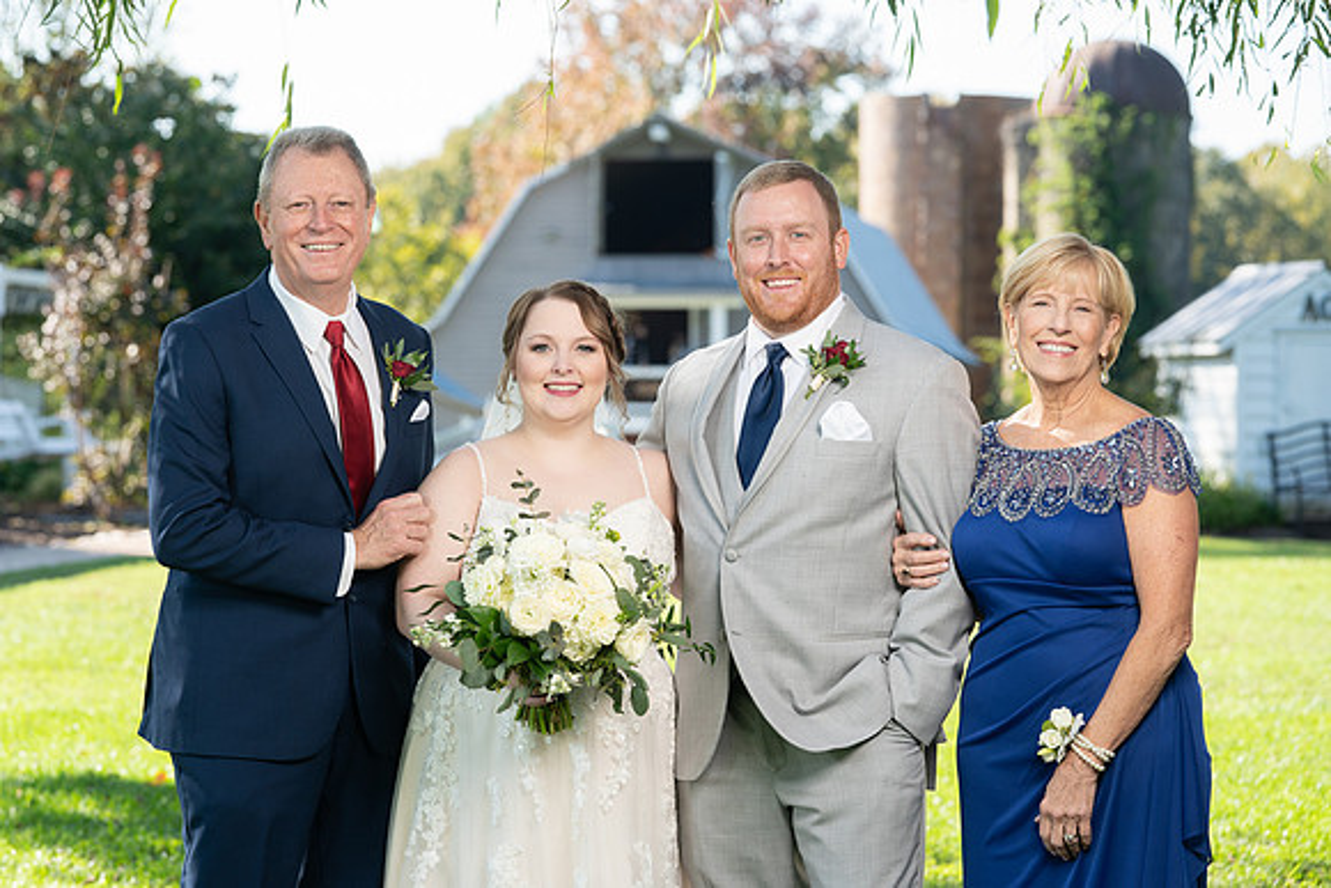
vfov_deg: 10.7
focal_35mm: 128
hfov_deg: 15.9
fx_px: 4752
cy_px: 385
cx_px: 576
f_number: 5.6
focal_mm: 112
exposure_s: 1/200
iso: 200
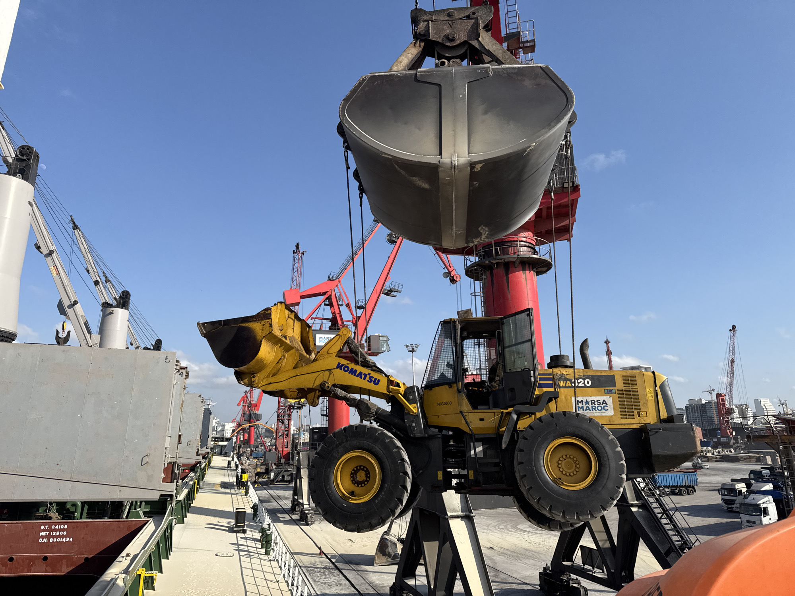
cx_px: 398
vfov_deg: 56.8
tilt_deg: +15.3
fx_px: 551
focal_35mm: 24
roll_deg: +1.4
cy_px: 298
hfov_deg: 71.6
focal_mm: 6.76
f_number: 1.78
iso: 80
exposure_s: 1/4950
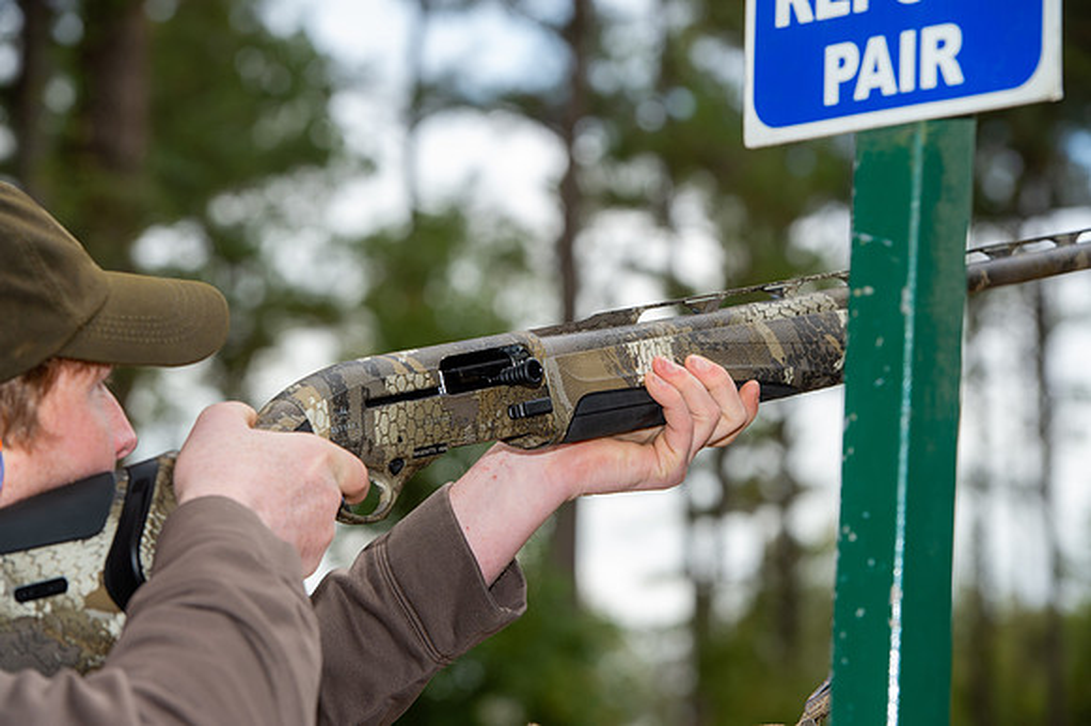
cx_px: 546
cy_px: 363
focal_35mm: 135
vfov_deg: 10.1
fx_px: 4089
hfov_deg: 15.2
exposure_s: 1/250
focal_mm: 135
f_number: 7.1
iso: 320
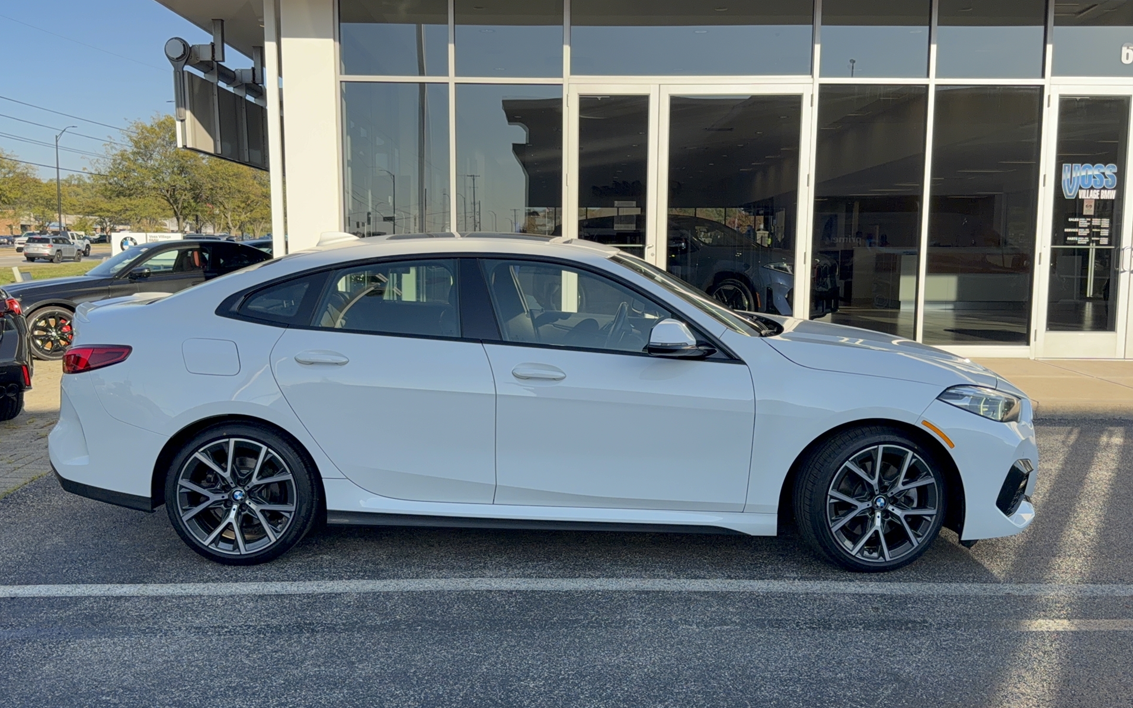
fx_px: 1019
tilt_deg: -5.0
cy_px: 362
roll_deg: -1.0
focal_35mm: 33
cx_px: 565
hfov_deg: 58.1
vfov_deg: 38.3
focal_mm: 6.76
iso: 100
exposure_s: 1/2232
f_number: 1.78
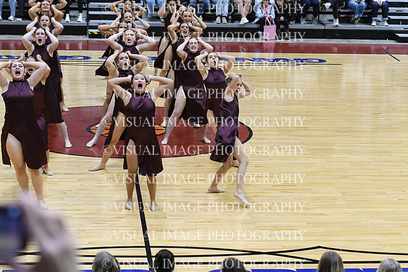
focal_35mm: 105
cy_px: 136
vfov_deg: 13.0
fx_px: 1190
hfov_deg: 19.5
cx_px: 204
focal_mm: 70
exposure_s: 1/400
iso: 4000
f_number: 3.5
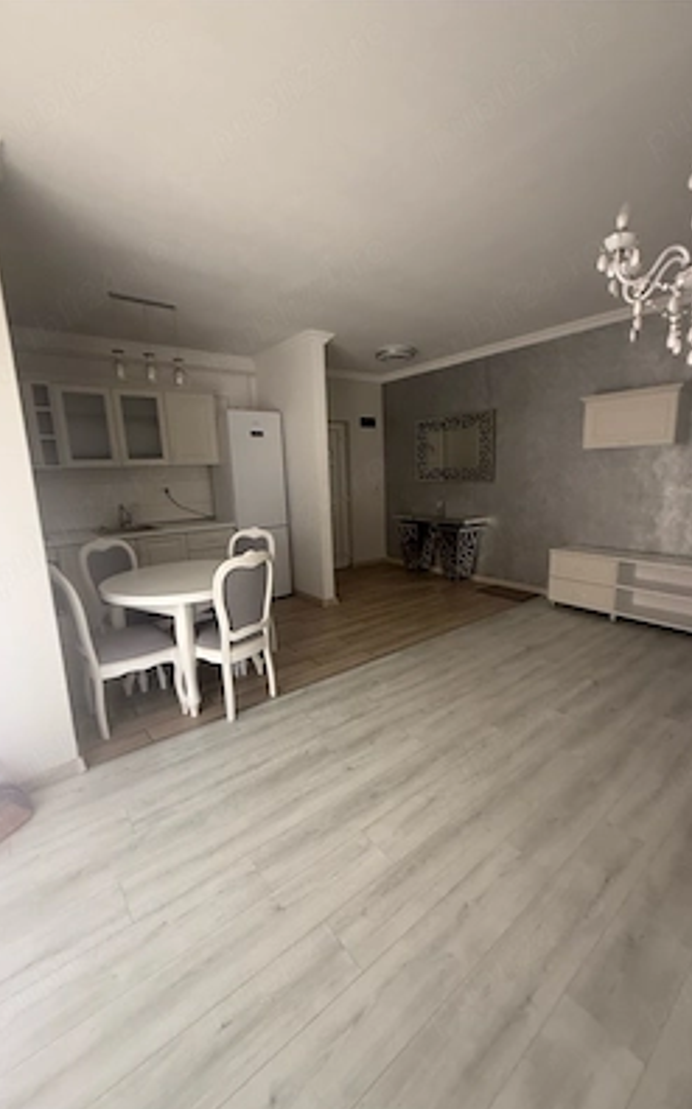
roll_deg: +1.9
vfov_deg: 101.5
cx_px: 353
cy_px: 557
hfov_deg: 74.7
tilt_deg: -6.2
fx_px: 453
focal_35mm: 15
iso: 250
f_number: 2.2
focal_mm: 2.22
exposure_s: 1/99
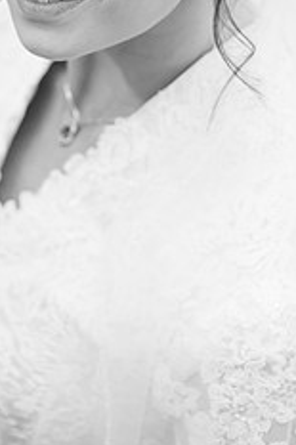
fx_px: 2507
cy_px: 29
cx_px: 110
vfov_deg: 10.1
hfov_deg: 6.8
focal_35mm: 203
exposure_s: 1/400
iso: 4000
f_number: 4
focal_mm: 105
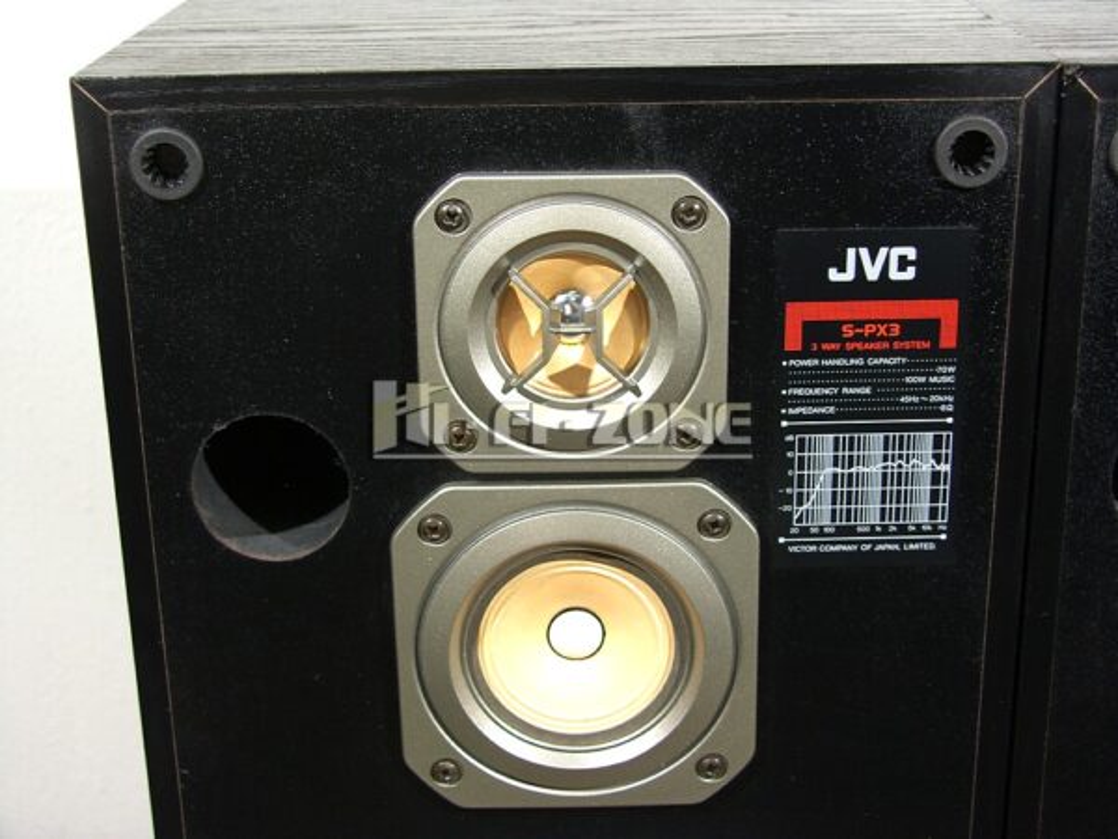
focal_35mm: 55
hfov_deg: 34.9
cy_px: 420
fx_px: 1776
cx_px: 559
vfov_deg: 26.6
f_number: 2.8
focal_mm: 14.2
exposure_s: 1/50
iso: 50
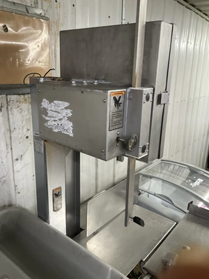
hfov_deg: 48.2
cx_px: 104
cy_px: 140
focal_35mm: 29
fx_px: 233
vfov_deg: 61.7
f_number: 1.8
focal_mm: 3
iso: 200
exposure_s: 1/60
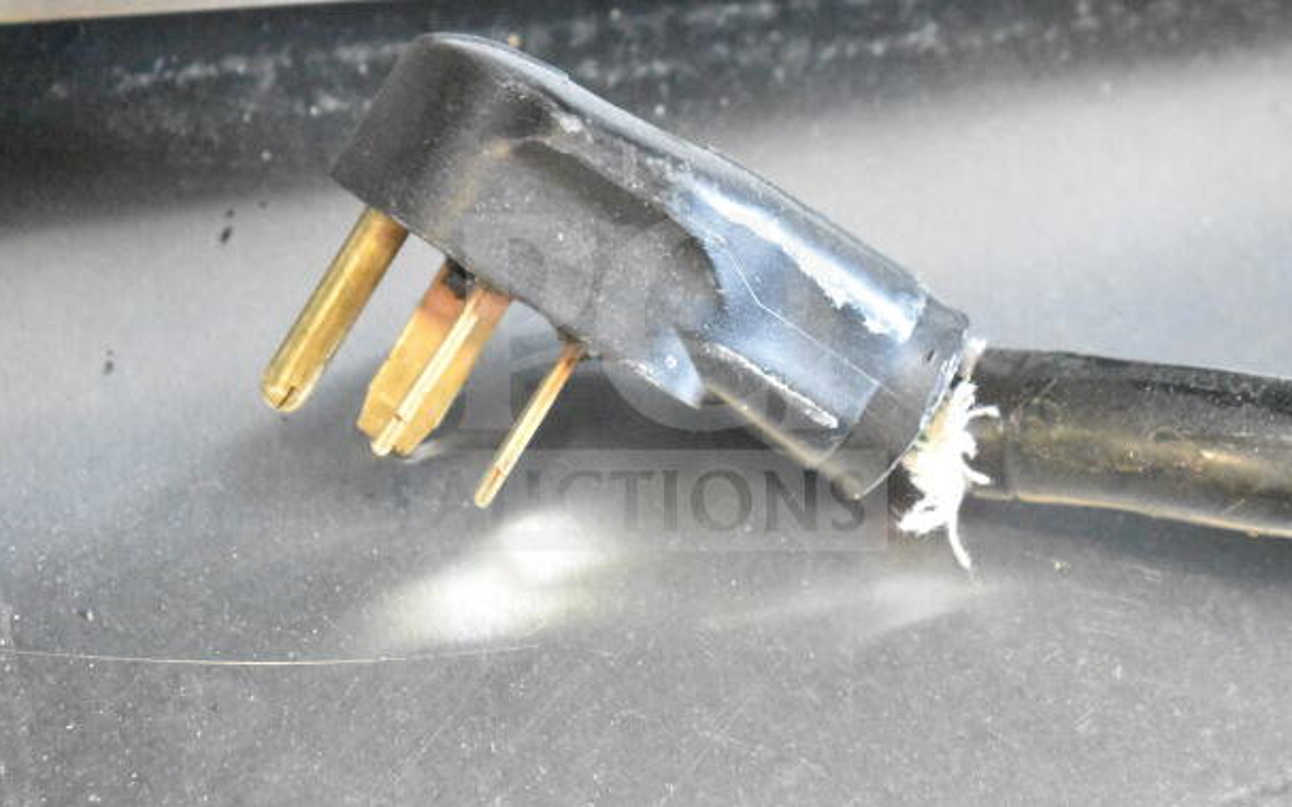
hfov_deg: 24.5
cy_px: 382
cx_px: 647
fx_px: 2975
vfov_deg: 15.4
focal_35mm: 85
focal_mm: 55
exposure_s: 1/80
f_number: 5.6
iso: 25600
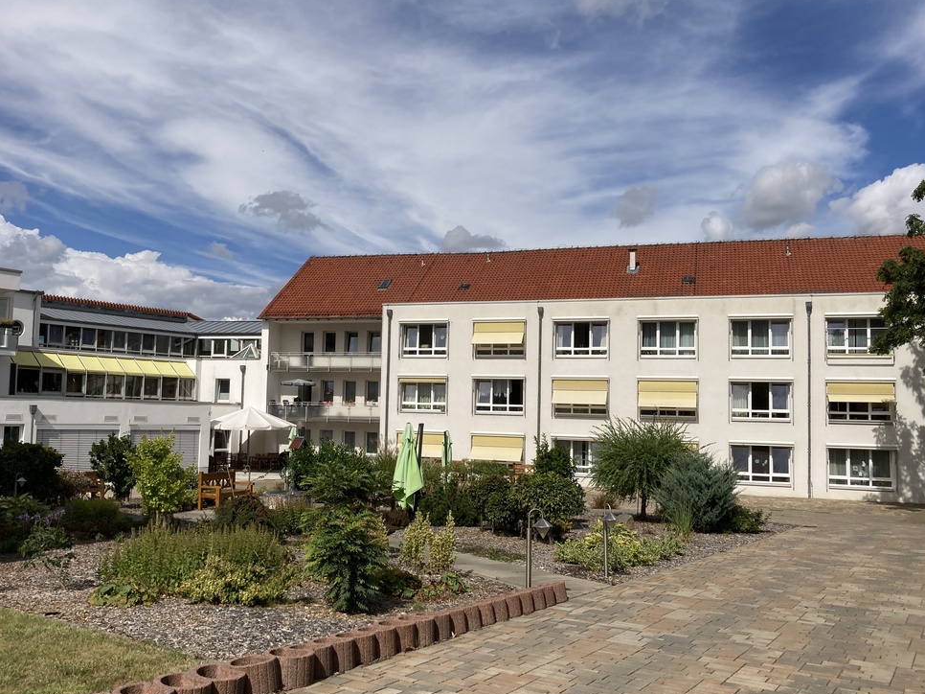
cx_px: 462
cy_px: 354
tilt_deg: +5.0
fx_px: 775
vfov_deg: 48.2
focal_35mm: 29
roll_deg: -2.2
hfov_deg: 61.7
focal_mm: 3.99
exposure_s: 1/4808
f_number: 1.8
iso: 25
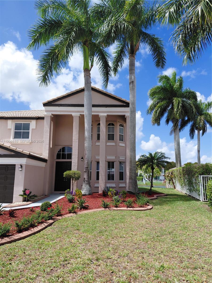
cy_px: 142
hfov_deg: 54.9
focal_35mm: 25
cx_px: 106
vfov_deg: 69.4
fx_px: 204
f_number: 1.8
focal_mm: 4.69
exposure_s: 1/2528
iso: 50
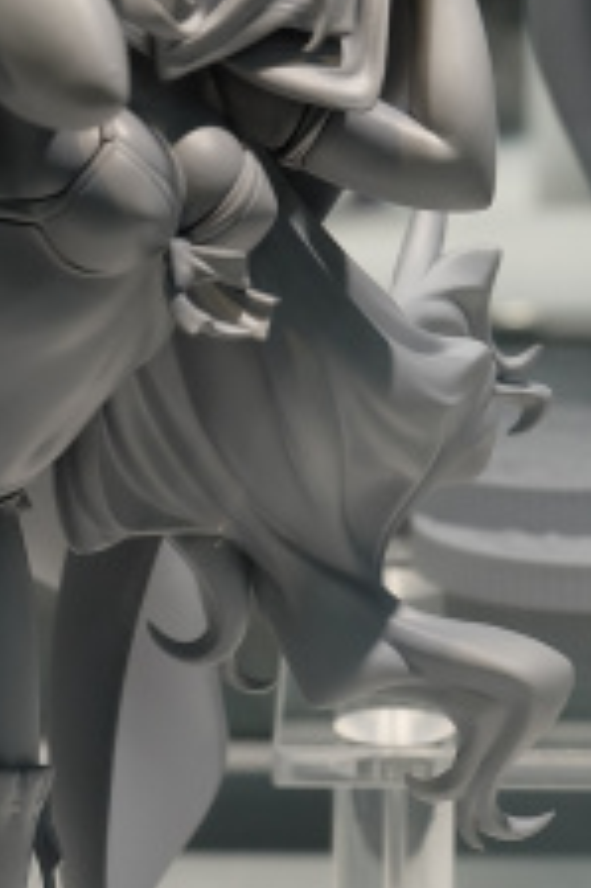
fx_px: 3527
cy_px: 634
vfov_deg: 14.3
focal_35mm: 143
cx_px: -58
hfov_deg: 9.5
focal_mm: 26.9
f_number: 5.6
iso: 400
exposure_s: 1/125
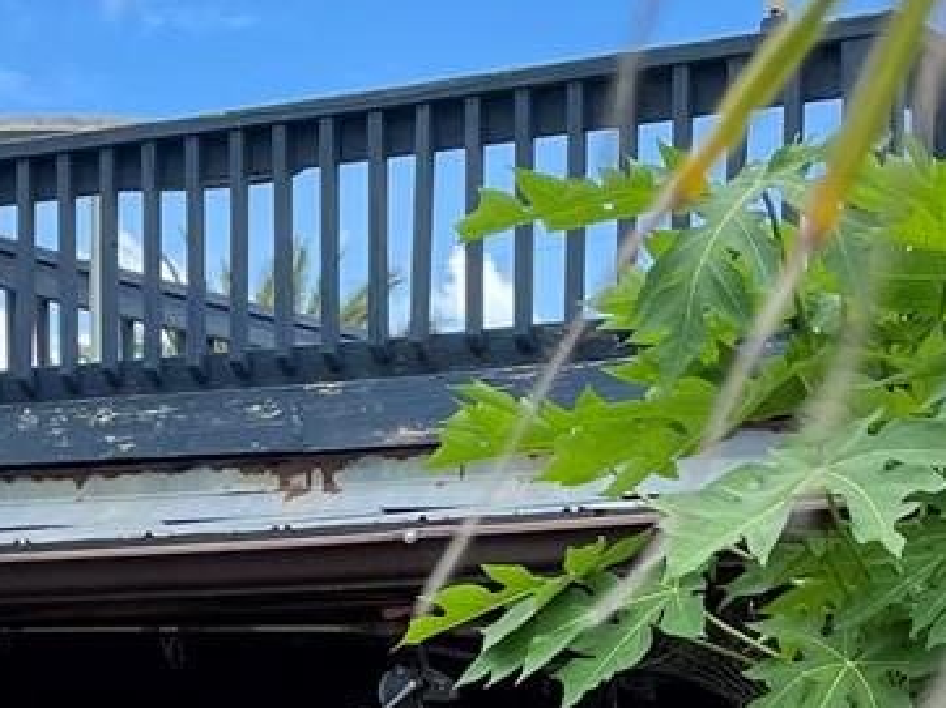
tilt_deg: -5.8
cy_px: 1170
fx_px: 3141
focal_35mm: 115
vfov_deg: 12.1
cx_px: 491
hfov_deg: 17.1
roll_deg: +0.6
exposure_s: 1/940
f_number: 1.6
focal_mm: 4.2
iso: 32
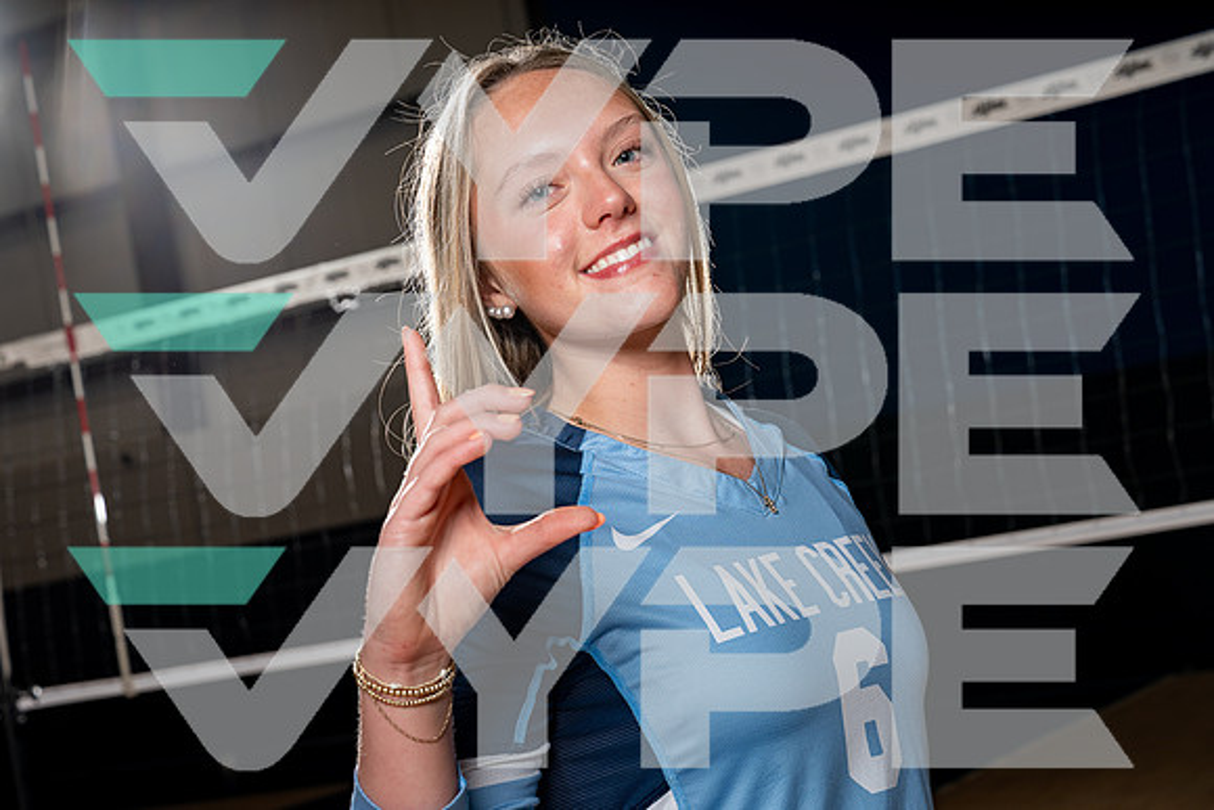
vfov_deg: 19.5
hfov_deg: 28.8
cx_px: 607
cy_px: 405
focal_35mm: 70
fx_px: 2361
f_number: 8
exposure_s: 1/250
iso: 100
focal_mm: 70
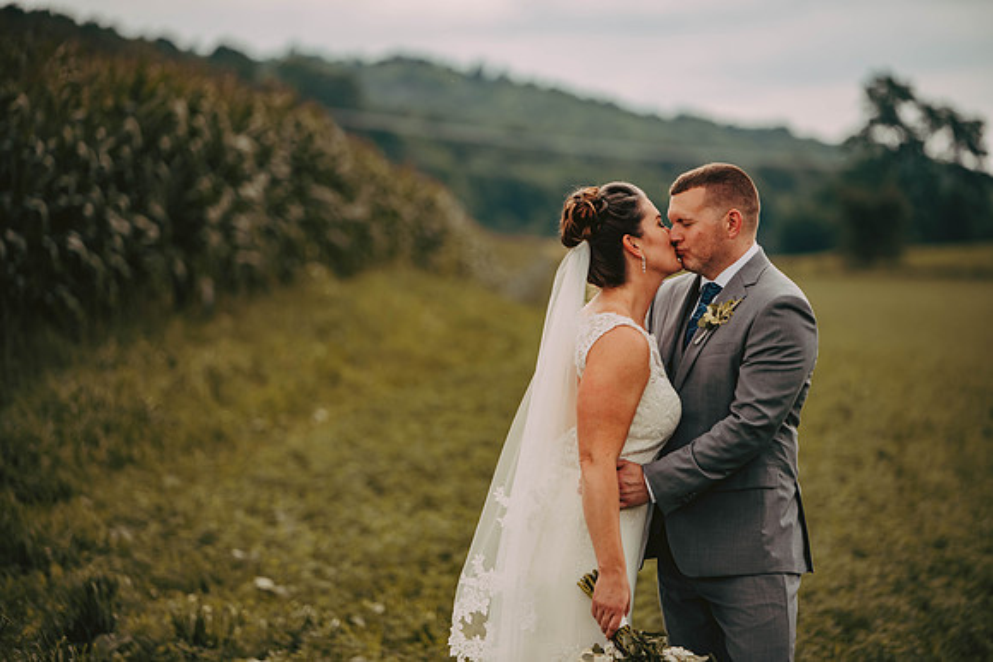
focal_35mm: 150
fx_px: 4138
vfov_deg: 9.2
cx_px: 496
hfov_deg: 13.7
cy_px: 331
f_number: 2.8
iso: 200
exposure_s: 1/400
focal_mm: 150
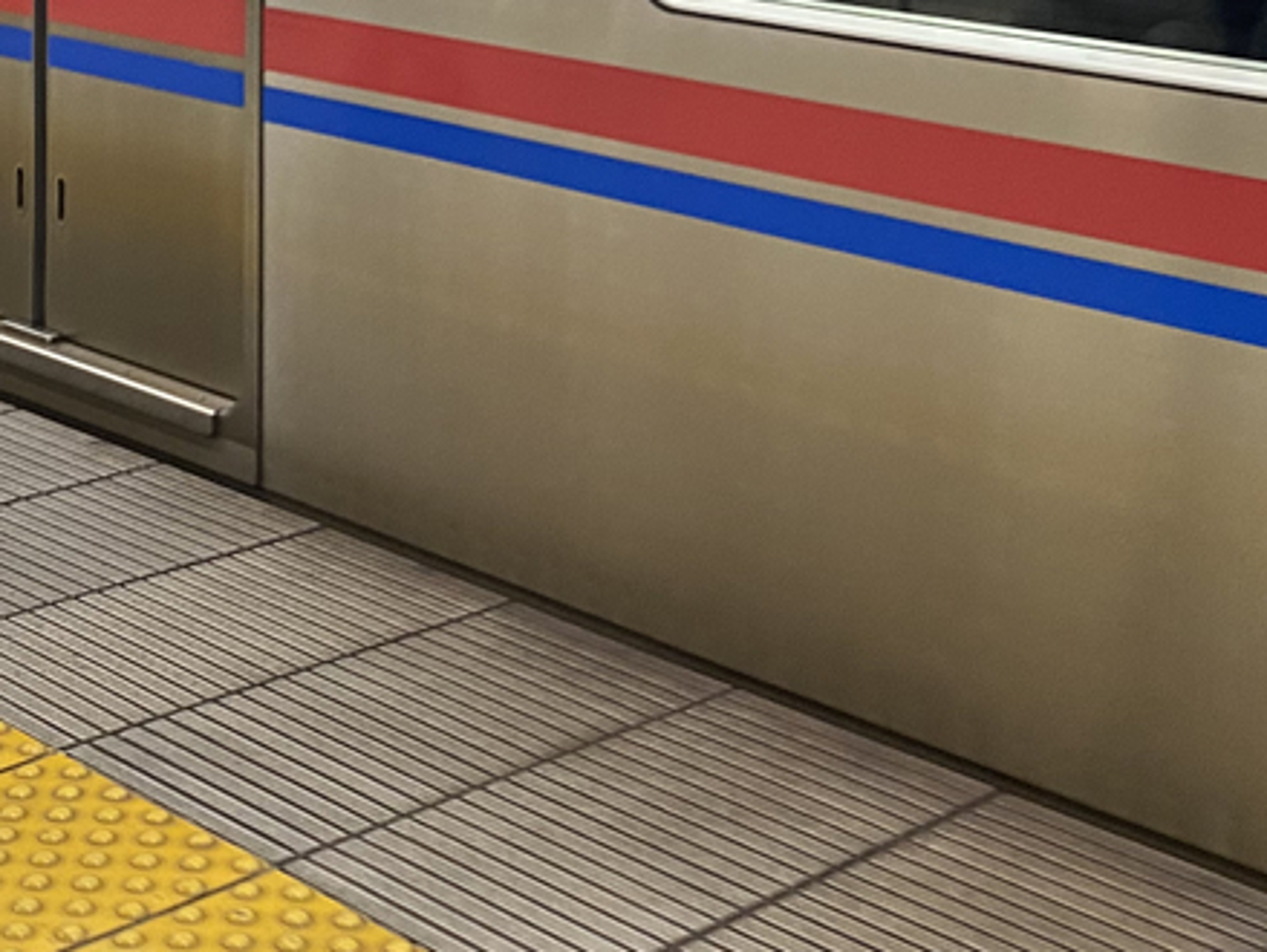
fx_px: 2601
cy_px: -190
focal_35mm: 71
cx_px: 294
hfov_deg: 27.0
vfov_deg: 19.5
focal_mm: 4.25
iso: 100
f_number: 1.8
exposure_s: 1/50
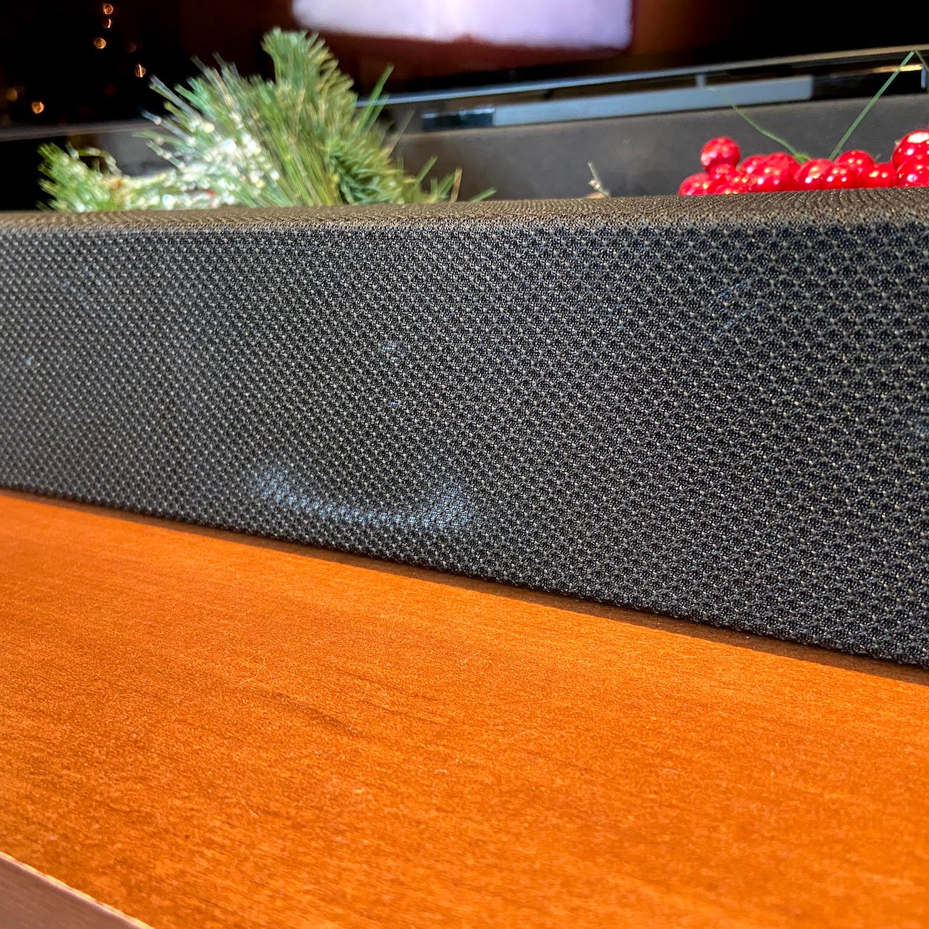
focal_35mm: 31
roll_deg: +3.1
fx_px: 941
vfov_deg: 52.5
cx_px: 460
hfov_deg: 52.5
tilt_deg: -17.1
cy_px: 468
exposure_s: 1/40
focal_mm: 4.25
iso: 500
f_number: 1.8
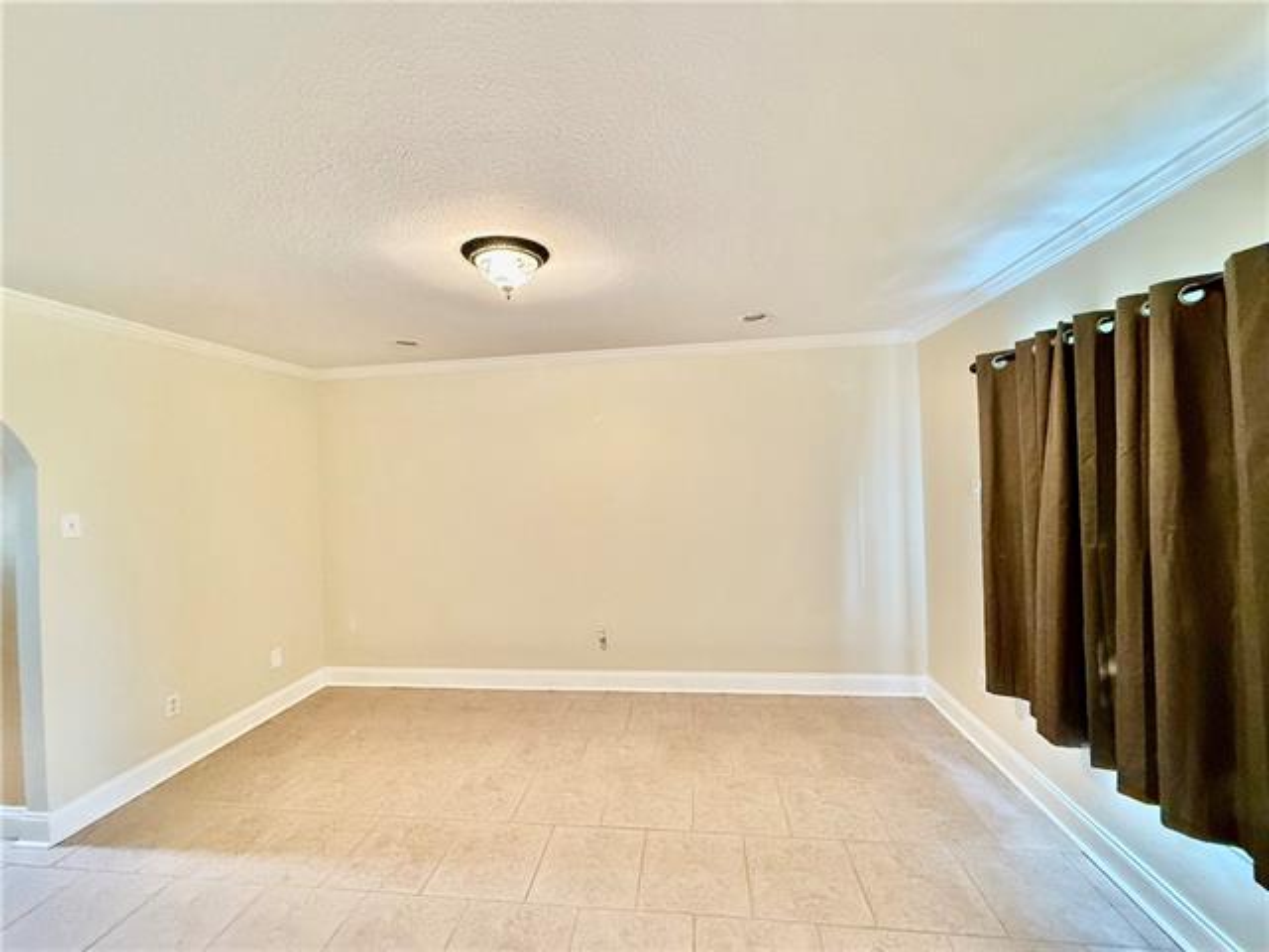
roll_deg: +1.9
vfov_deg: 85.7
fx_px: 513
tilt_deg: +0.1
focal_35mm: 14
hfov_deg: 102.1
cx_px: 634
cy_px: 476
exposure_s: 1/60
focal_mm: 2.22
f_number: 2.2
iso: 400
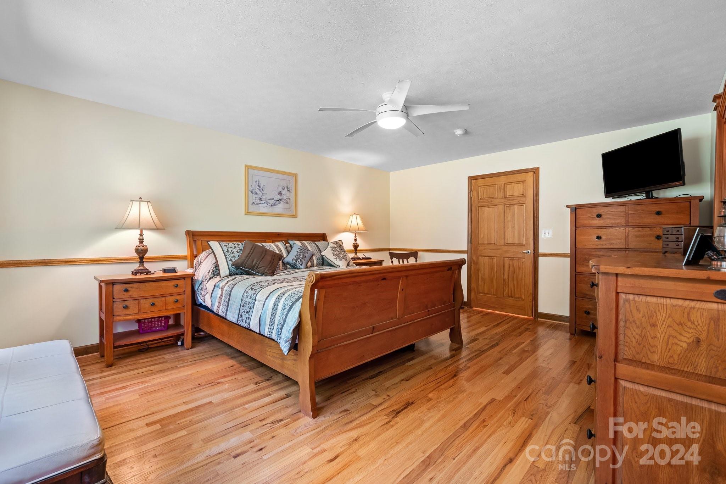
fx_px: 302
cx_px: 363
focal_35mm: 15
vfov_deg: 77.3
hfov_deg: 100.4
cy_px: 242
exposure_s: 1/1.25
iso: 200
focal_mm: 15
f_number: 8
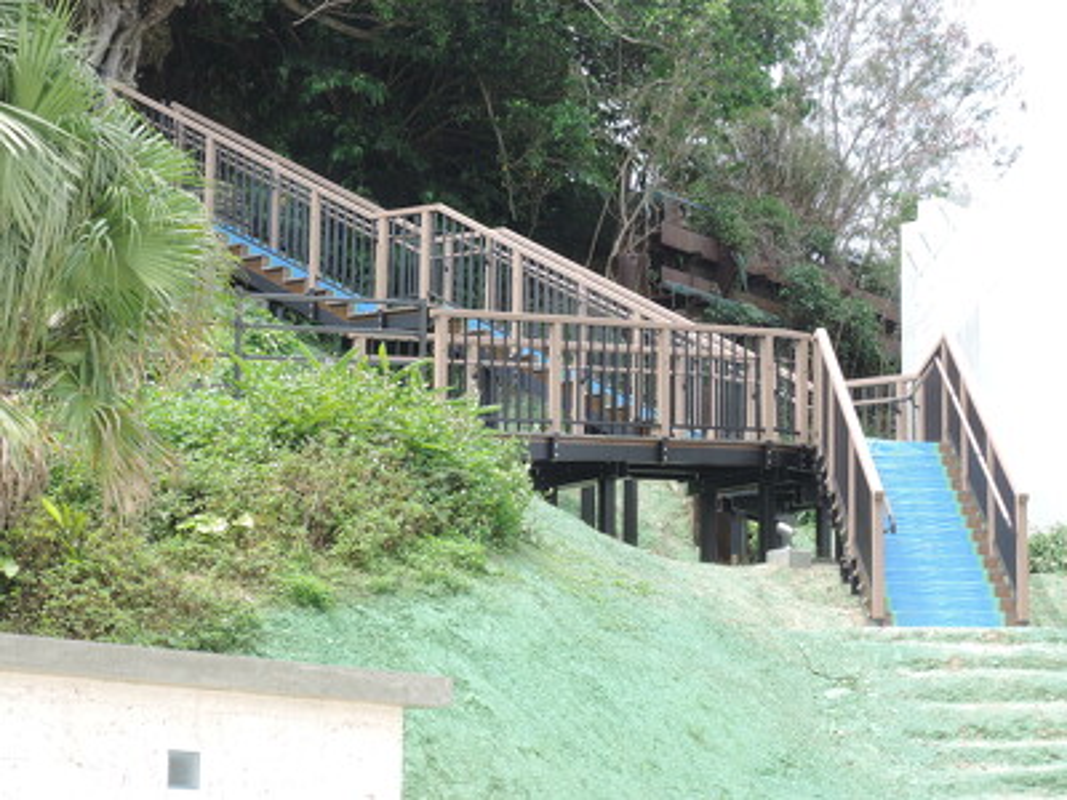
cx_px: 534
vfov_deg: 12.3
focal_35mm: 120
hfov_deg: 16.4
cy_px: 400
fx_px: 3699
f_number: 7.1
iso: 100
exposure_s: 1/60
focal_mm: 25.5
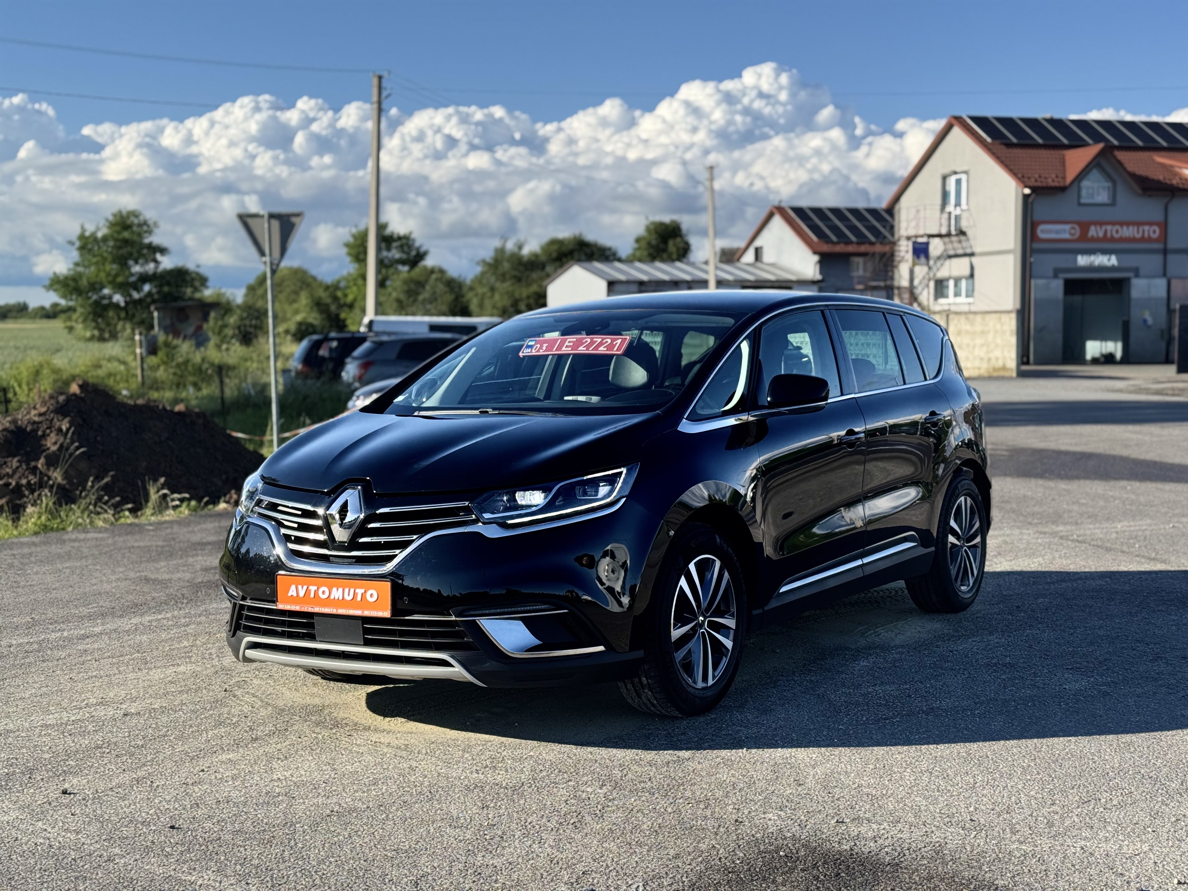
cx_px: 594
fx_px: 1647
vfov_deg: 30.3
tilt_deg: -3.3
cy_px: 446
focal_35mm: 48
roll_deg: +0.7
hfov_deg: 39.7
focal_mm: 6.76
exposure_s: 1/1724
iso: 64
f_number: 1.78
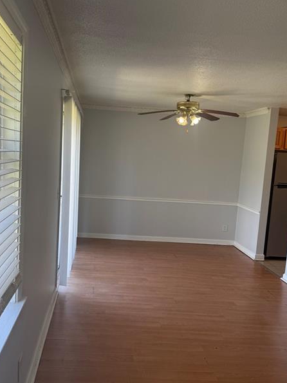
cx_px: 116
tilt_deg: -5.6
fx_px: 343
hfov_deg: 45.2
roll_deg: -3.2
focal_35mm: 31
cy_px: 191
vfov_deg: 58.4
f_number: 1.78
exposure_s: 1/132
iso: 64
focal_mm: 6.76
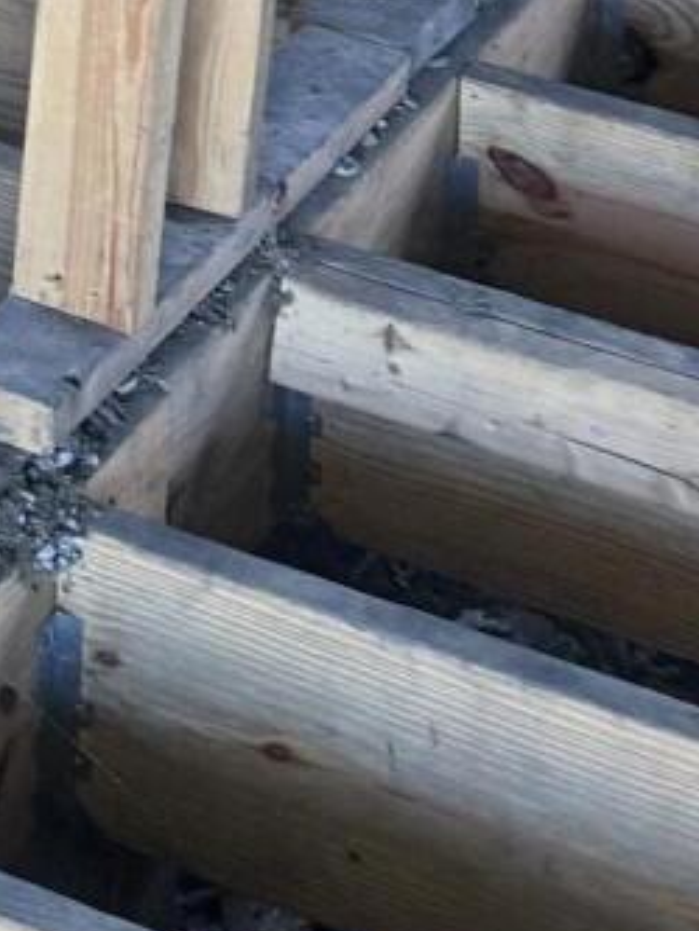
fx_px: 3875
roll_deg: -0.8
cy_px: -436
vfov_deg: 13.0
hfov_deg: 9.5
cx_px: -825
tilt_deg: -19.1
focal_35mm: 144
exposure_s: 1/74
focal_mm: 6.76
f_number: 1.78
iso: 200
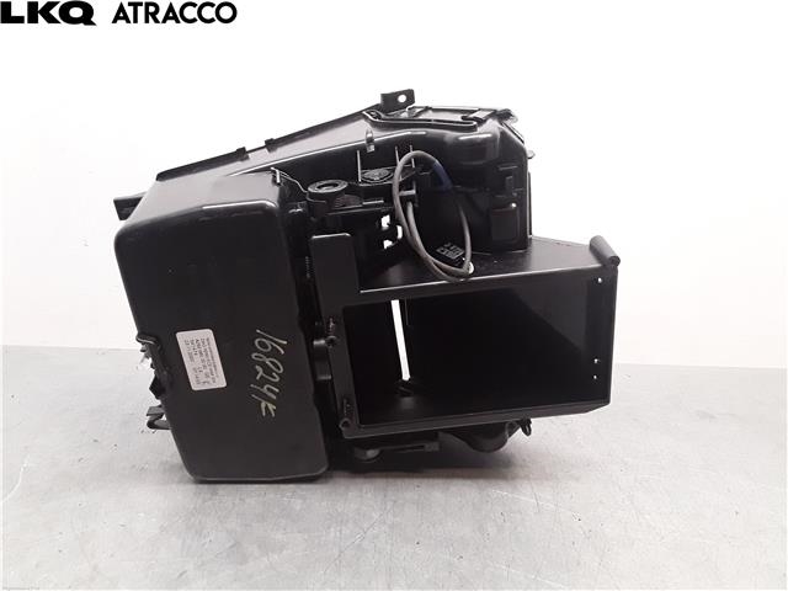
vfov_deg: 49.7
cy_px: 296
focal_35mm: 28
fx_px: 637
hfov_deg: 63.4
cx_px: 394
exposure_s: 1/100
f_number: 1.9
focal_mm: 2.91
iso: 100
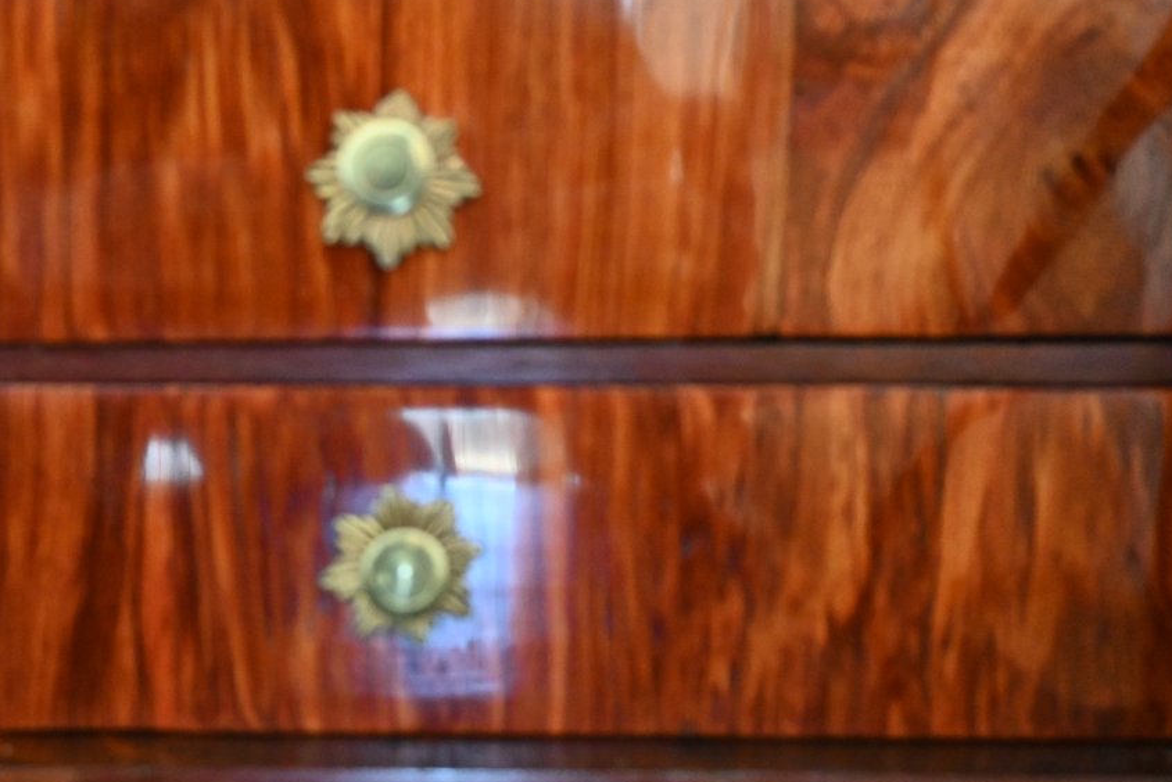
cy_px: 448
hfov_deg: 43.2
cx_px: 377
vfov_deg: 30.0
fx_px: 1456
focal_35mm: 45
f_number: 4
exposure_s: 1/125
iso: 4500
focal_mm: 21
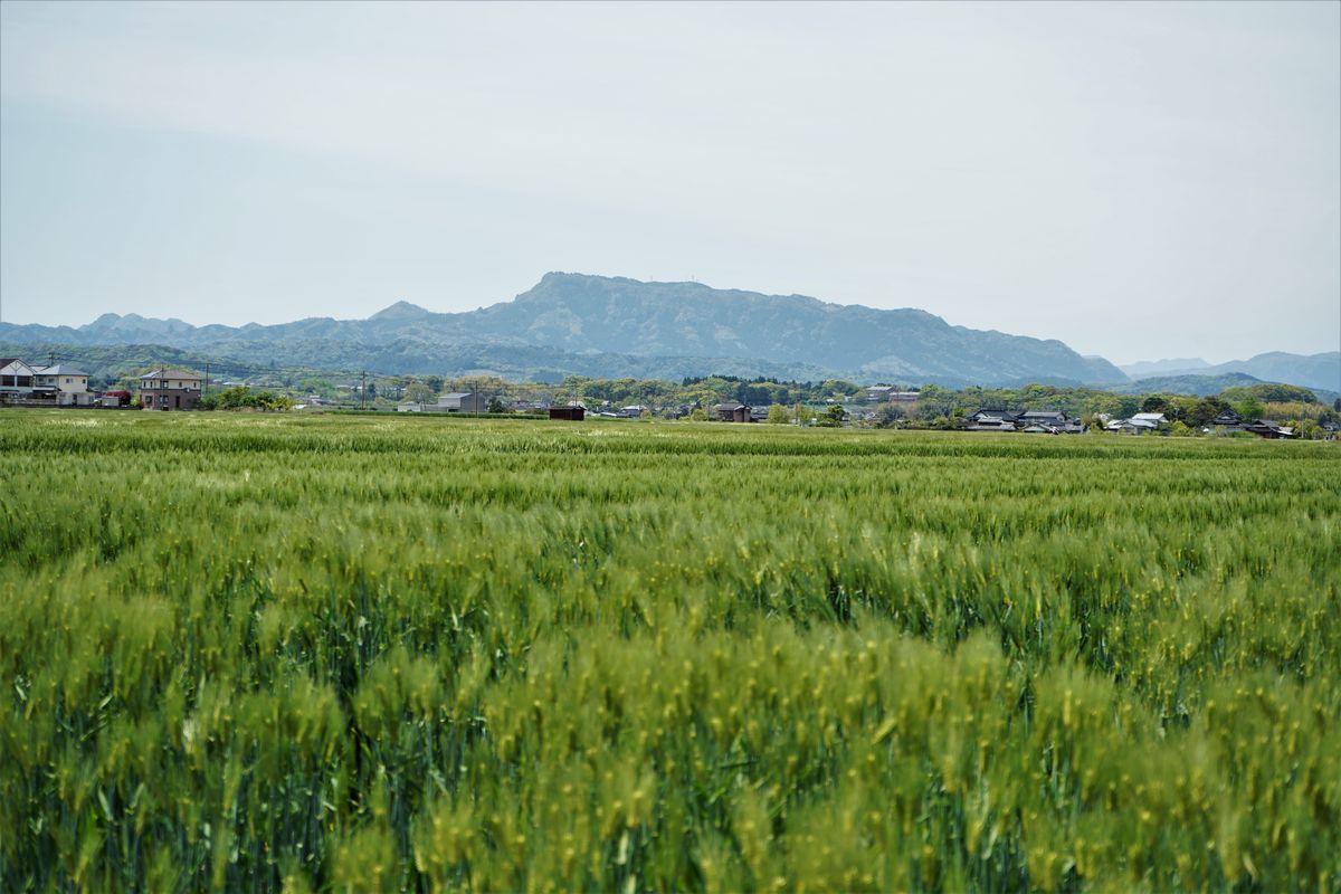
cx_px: 670
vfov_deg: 19.5
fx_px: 2607
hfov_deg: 28.8
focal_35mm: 70
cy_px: 447
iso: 100
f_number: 7.1
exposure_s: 1/320
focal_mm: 70
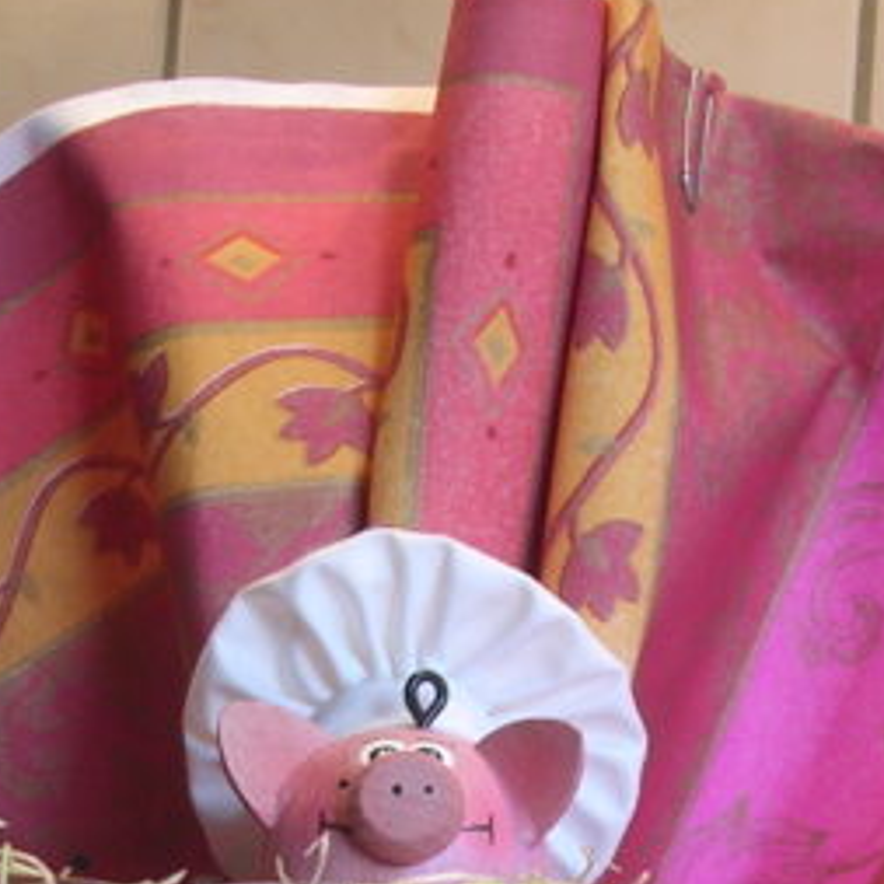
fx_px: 2947
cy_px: 957
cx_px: 615
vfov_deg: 16.6
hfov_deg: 17.0
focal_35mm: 102
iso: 100
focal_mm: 5.8
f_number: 2.8
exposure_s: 1/53.5
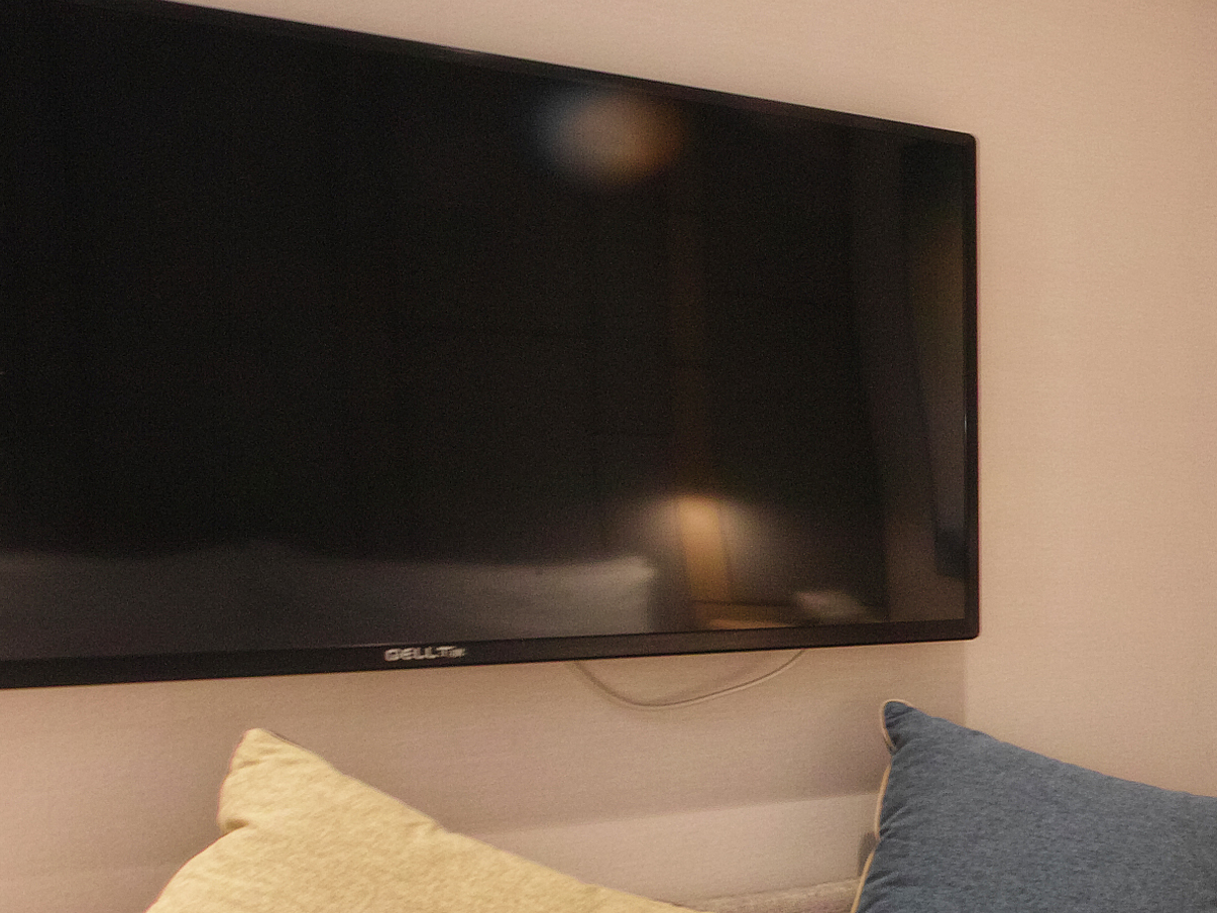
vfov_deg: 32.1
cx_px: 1940
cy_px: 546
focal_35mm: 45
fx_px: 1582
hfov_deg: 26.2
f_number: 11
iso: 100
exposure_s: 1/1.25
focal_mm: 8
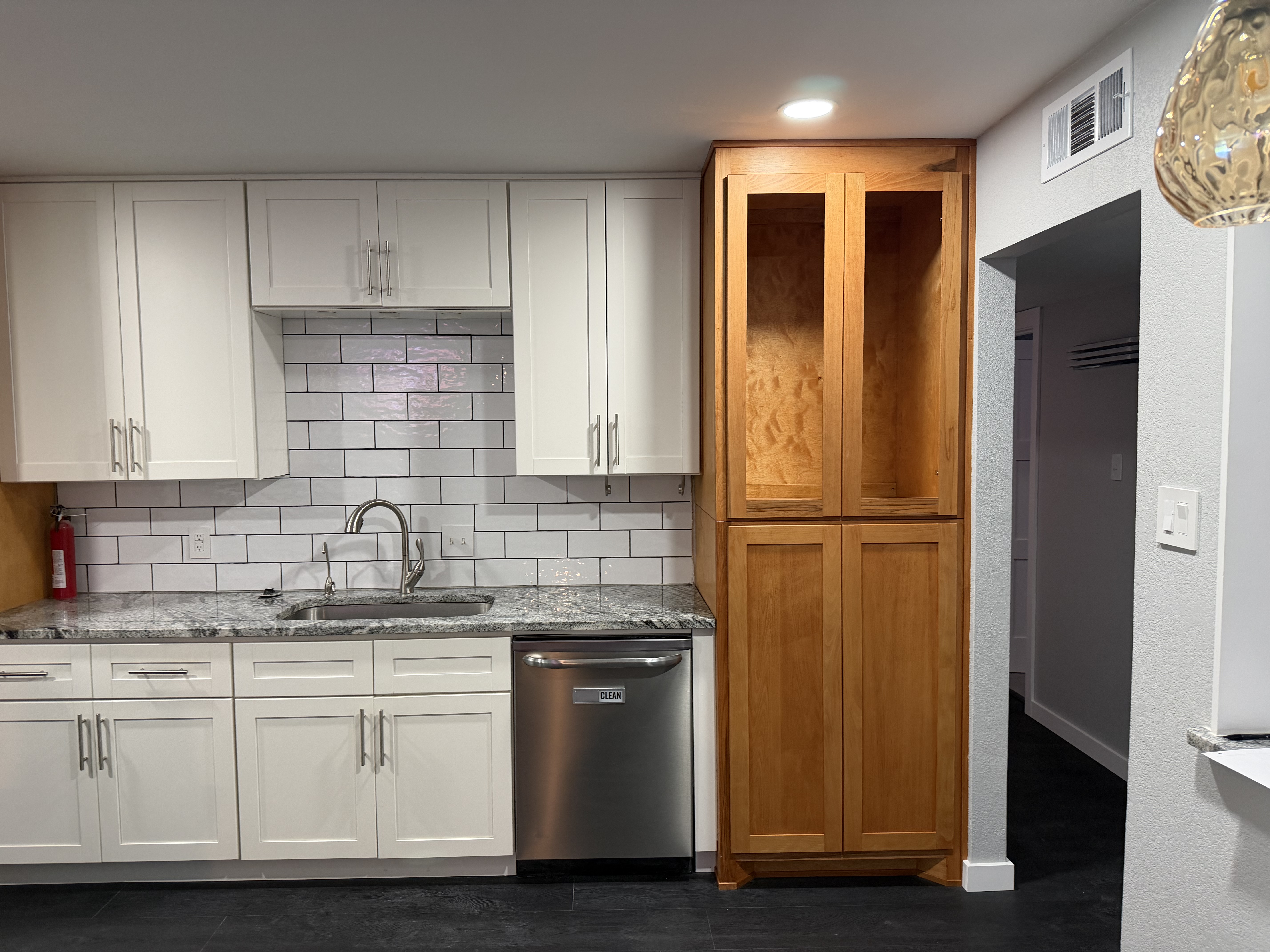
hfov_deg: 71.6
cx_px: 635
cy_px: 476
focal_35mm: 24
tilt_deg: -4.0
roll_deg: +1.0
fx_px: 881
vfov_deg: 56.8
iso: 250
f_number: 1.78
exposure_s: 1/60
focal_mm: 6.76
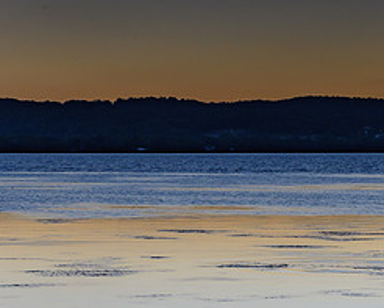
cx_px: 381
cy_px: 217
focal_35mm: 185
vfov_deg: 8.4
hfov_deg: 10.3
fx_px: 2103
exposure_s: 1/320
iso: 800
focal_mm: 55
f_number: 3.8
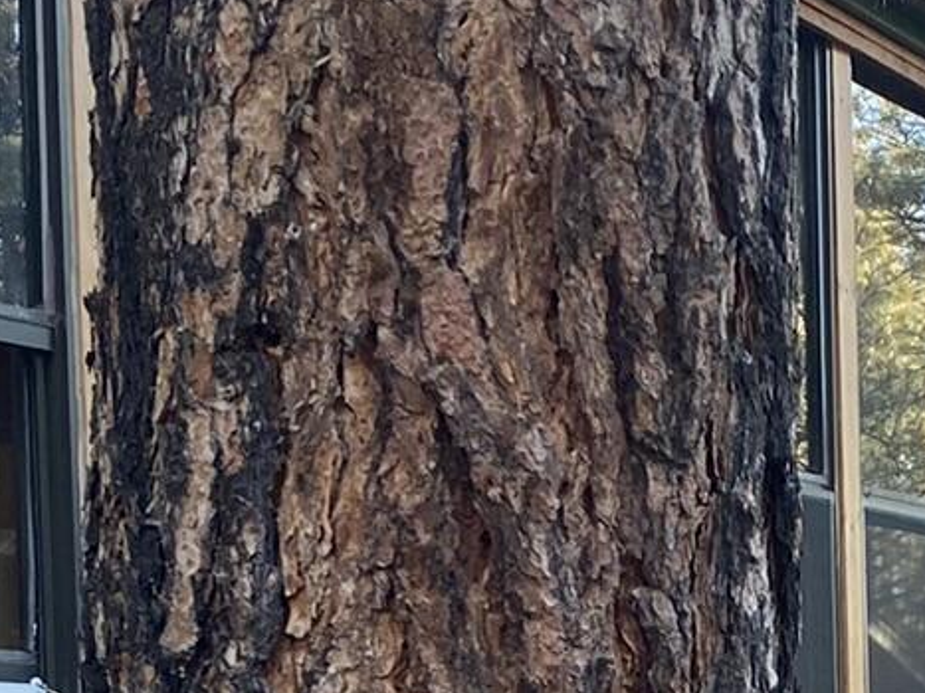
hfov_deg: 17.0
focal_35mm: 114
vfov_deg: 12.5
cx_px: 848
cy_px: 939
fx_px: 3045
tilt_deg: -2.9
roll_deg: +1.3
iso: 80
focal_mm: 4.25
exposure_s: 1/121
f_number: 1.8
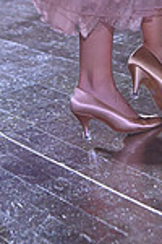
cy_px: -210
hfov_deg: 3.4
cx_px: 61
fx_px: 2740
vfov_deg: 5.0
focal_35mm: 406
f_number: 5.6
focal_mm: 105
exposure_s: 1/400
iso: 4000
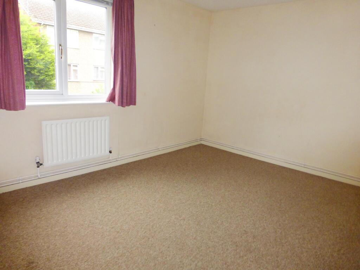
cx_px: 180
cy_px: 135
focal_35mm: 24
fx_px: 250
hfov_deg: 71.6
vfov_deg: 56.8
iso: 320
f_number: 3.3
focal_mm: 4.3
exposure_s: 1/60
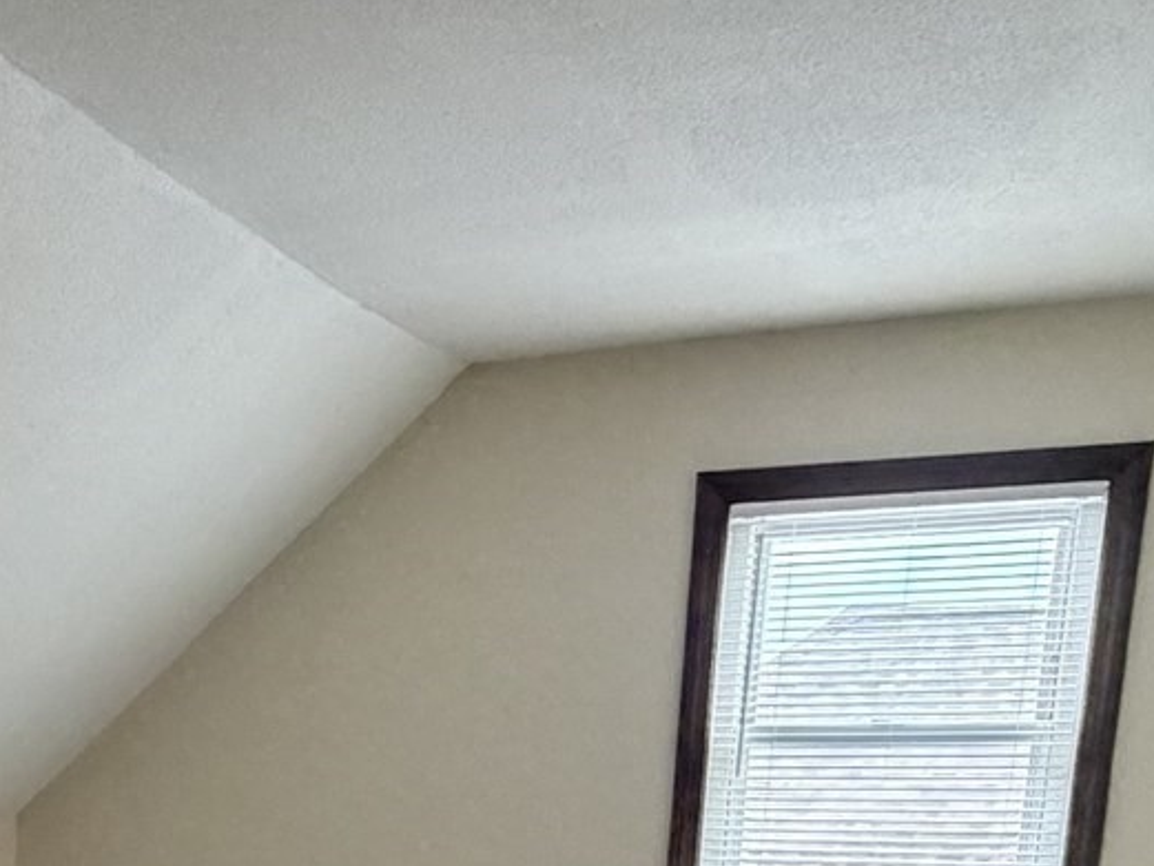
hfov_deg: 33.0
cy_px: 1205
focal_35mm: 55
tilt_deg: -12.3
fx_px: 1834
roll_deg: -0.6
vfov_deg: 22.8
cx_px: 102
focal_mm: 2.22
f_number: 2.2
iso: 400
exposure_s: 1/60
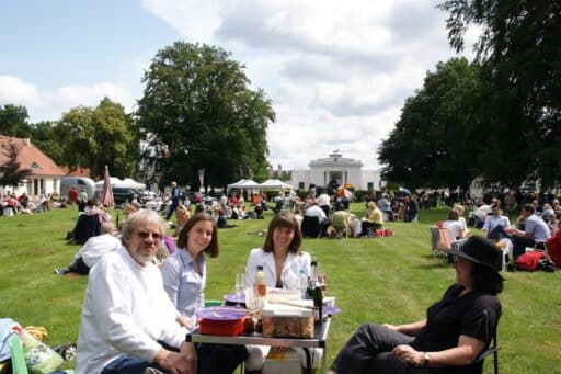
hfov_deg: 57.2
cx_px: 280
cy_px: 187
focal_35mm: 33
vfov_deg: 39.9
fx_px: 514
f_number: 10
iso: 200
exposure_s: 1/200
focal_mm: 22
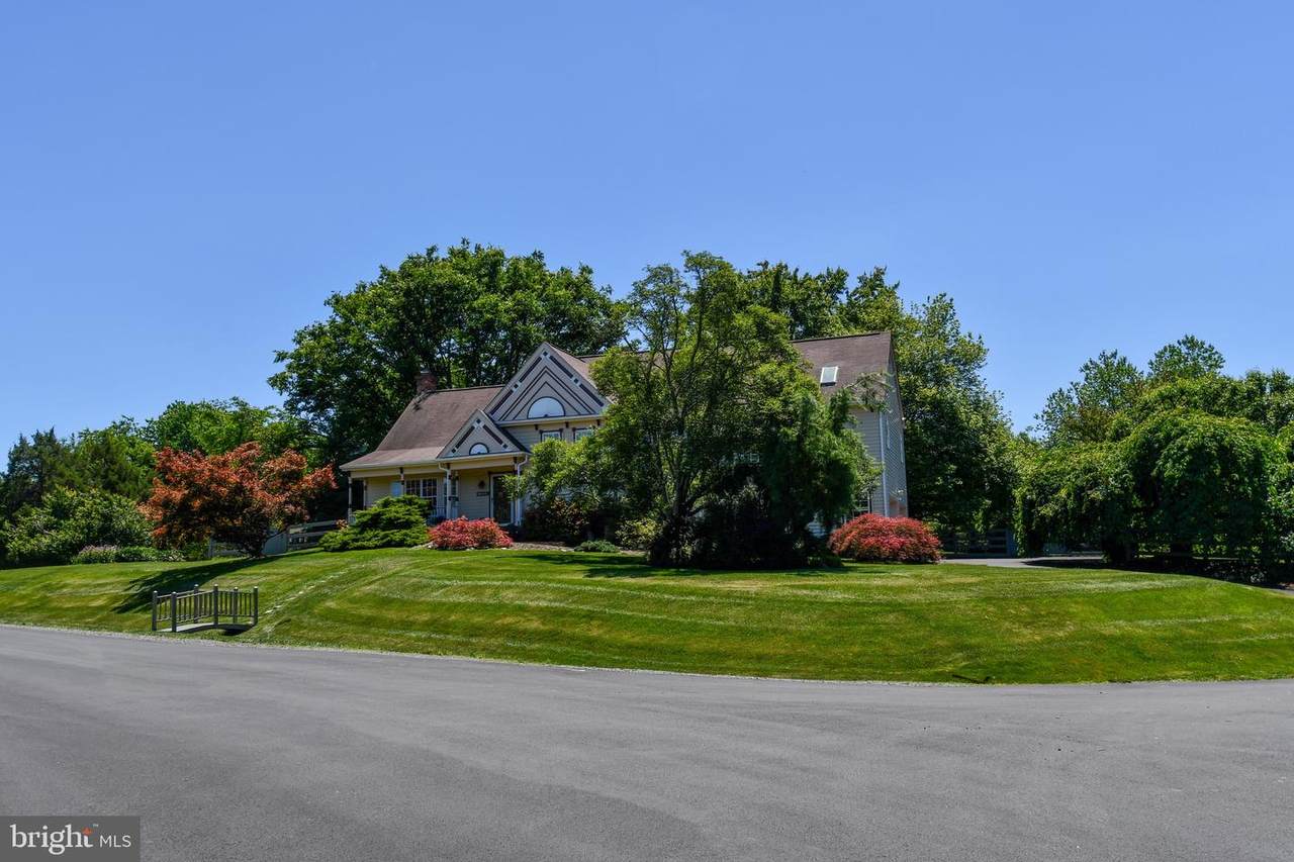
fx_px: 1186
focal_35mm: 33
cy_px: 431
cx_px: 647
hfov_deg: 57.2
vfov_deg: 40.0
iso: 100
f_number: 9
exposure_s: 1/320
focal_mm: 22
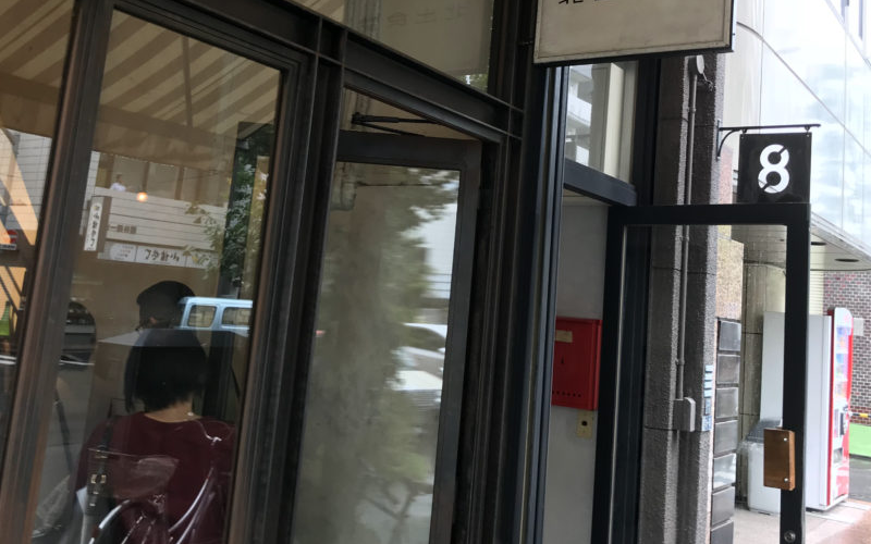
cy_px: 181
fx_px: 902
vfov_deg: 33.3
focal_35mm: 38
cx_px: 496
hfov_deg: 51.4
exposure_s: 1/50
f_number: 1.8
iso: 25
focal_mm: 4
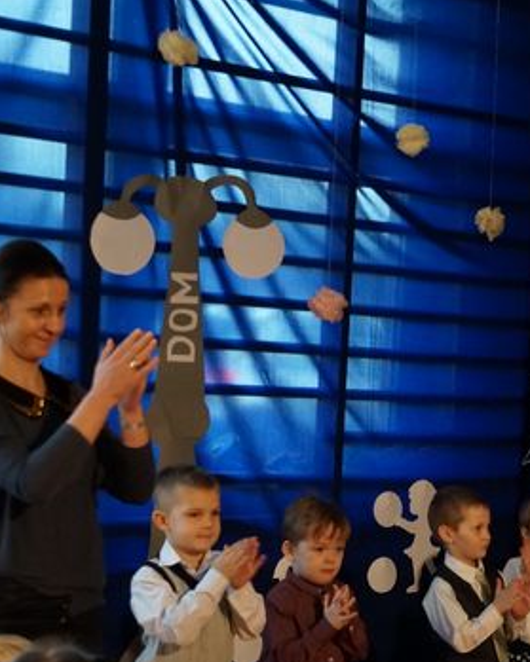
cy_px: 470
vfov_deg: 23.7
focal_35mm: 80
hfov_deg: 17.8
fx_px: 1569
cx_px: 716
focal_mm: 22
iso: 1600
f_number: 4
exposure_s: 1/60
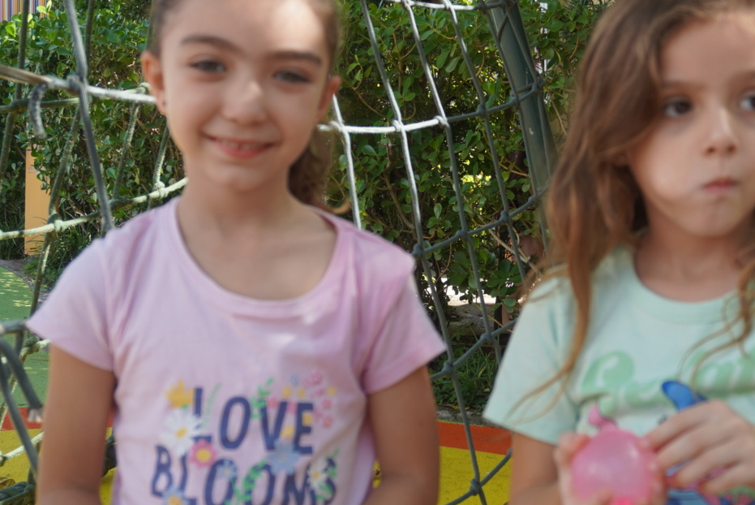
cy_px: 192
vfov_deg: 22.7
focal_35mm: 60
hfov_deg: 33.3
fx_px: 1256
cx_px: 454
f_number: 4.5
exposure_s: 1/160
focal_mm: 23
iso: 100
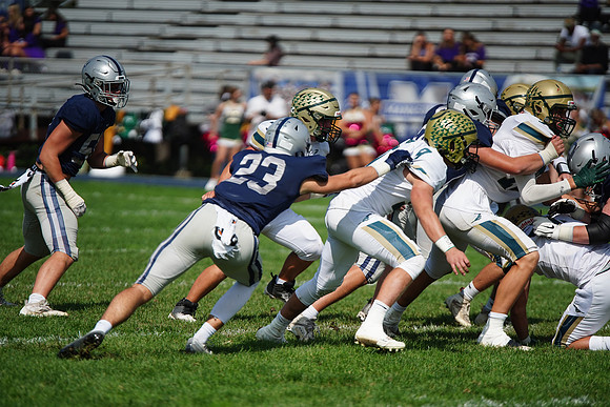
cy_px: 204
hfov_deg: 6.9
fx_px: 5084
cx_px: 305
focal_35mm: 300
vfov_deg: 4.6
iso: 400
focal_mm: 300
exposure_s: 1/8000
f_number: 2.8
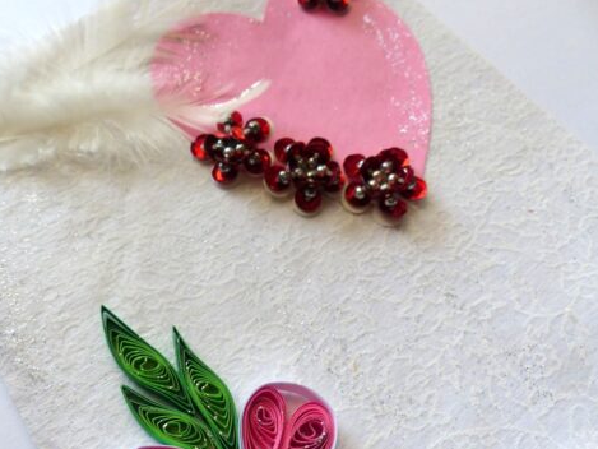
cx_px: 236
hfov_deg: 56.3
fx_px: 553
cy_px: 284
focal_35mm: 32
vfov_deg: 43.8
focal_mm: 4.5
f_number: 2.8
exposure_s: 1/100
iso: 100
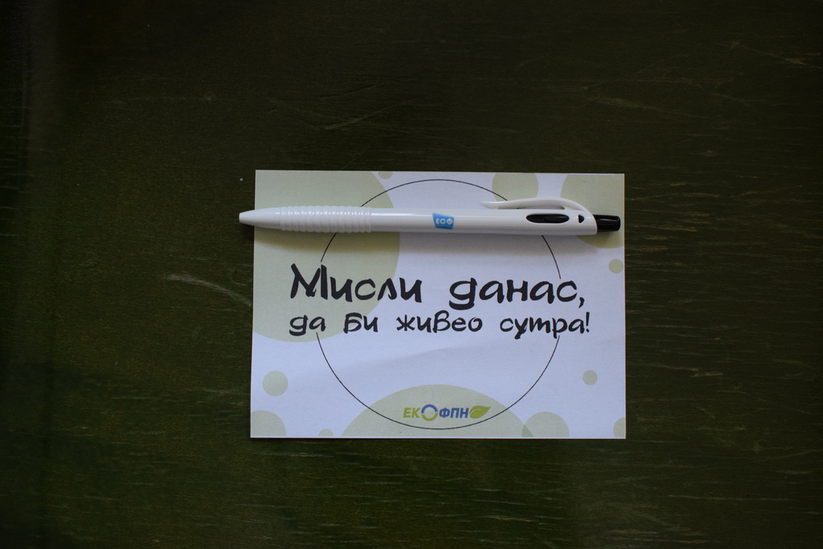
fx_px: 857
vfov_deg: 35.5
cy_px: 274
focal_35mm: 38
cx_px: 412
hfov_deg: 51.3
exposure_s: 1/50
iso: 1600
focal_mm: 25
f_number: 6.3
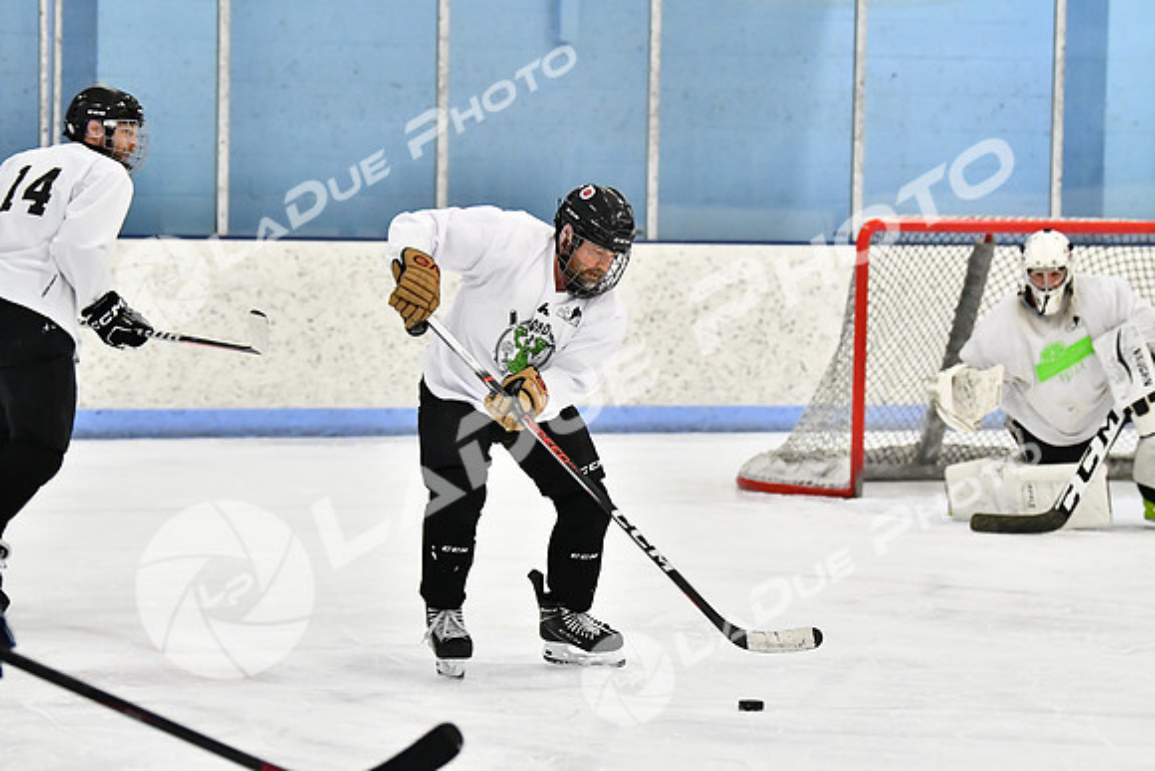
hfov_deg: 11.4
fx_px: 5776
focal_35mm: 180
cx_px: 578
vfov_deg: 7.6
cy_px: 386
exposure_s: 1/1250
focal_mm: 120
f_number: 3.2
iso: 6400
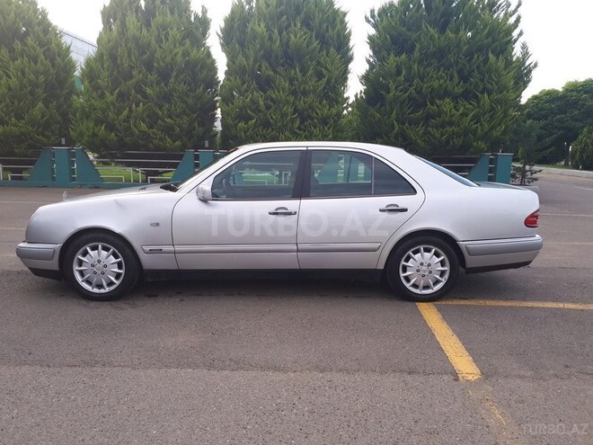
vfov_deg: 51.4
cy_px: 222
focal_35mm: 27
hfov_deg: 65.3
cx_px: 296
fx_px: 463
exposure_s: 1/121
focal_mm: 3.6
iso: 40
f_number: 1.9
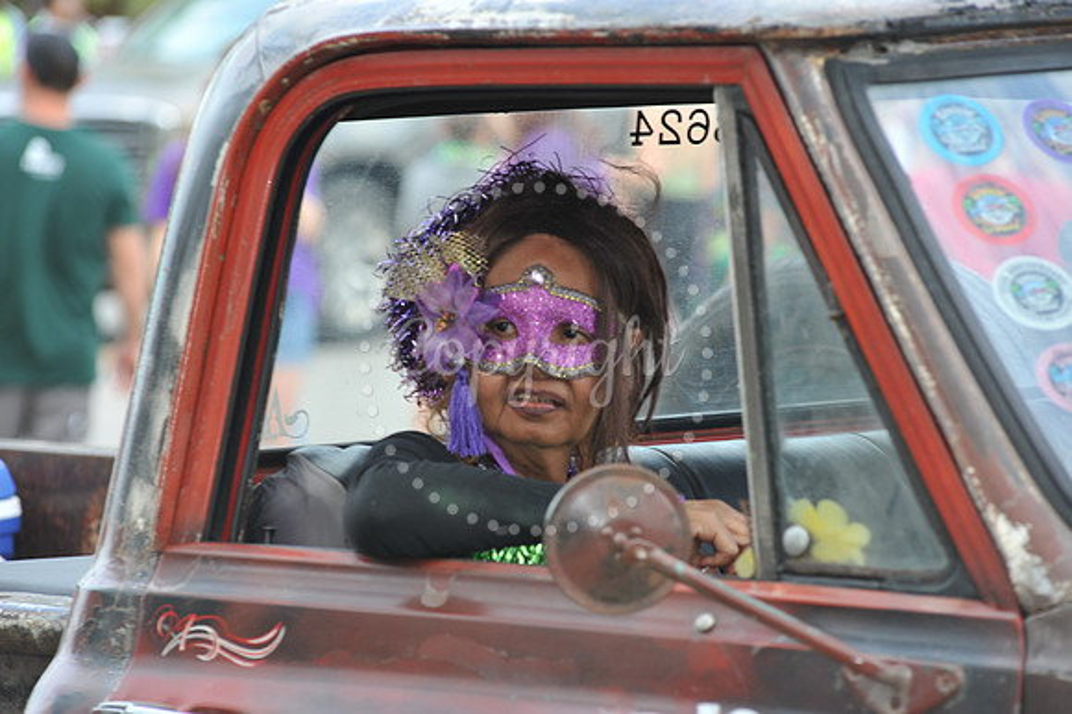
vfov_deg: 6.9
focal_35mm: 200
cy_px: 357
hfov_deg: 10.3
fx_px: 5952
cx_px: 536
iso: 250
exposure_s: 1/80
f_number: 6.3
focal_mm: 200
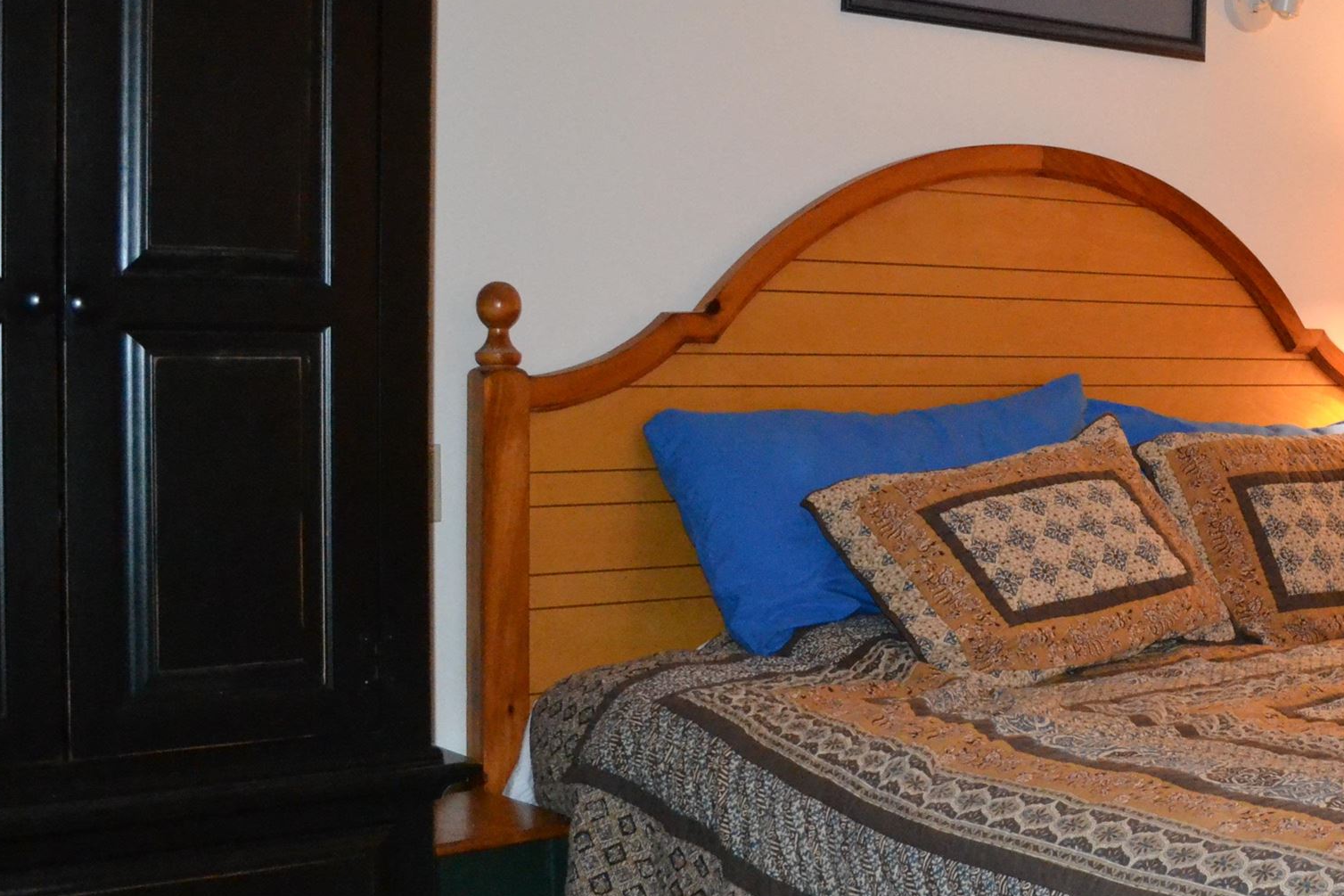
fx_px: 2053
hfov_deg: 33.3
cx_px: 1331
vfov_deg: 24.6
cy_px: 421
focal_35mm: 55
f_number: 3.5
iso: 3200
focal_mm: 18
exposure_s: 1/60
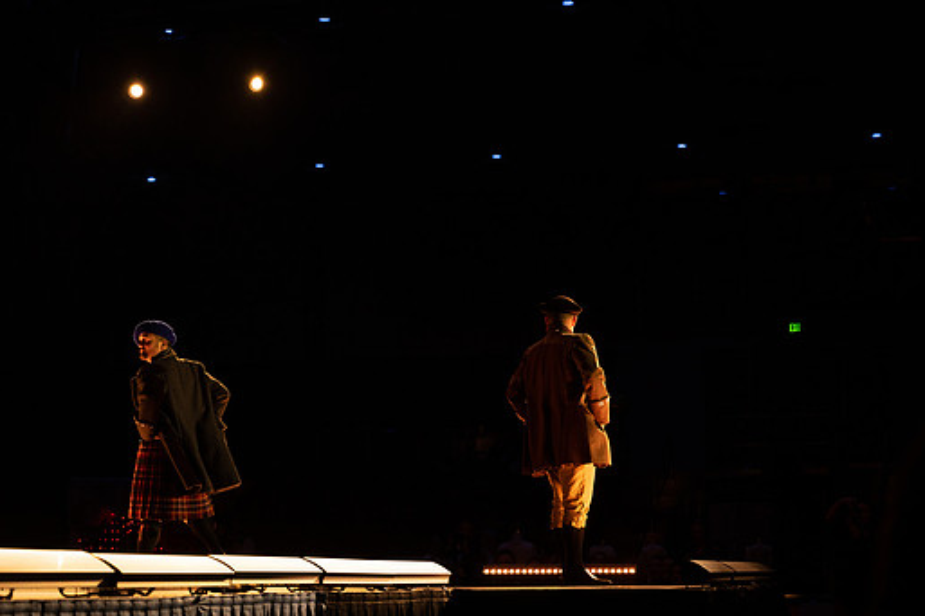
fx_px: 2107
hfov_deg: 24.8
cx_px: 420
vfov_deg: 16.7
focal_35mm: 82
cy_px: 334
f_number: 4
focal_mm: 70
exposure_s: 1/400
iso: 800
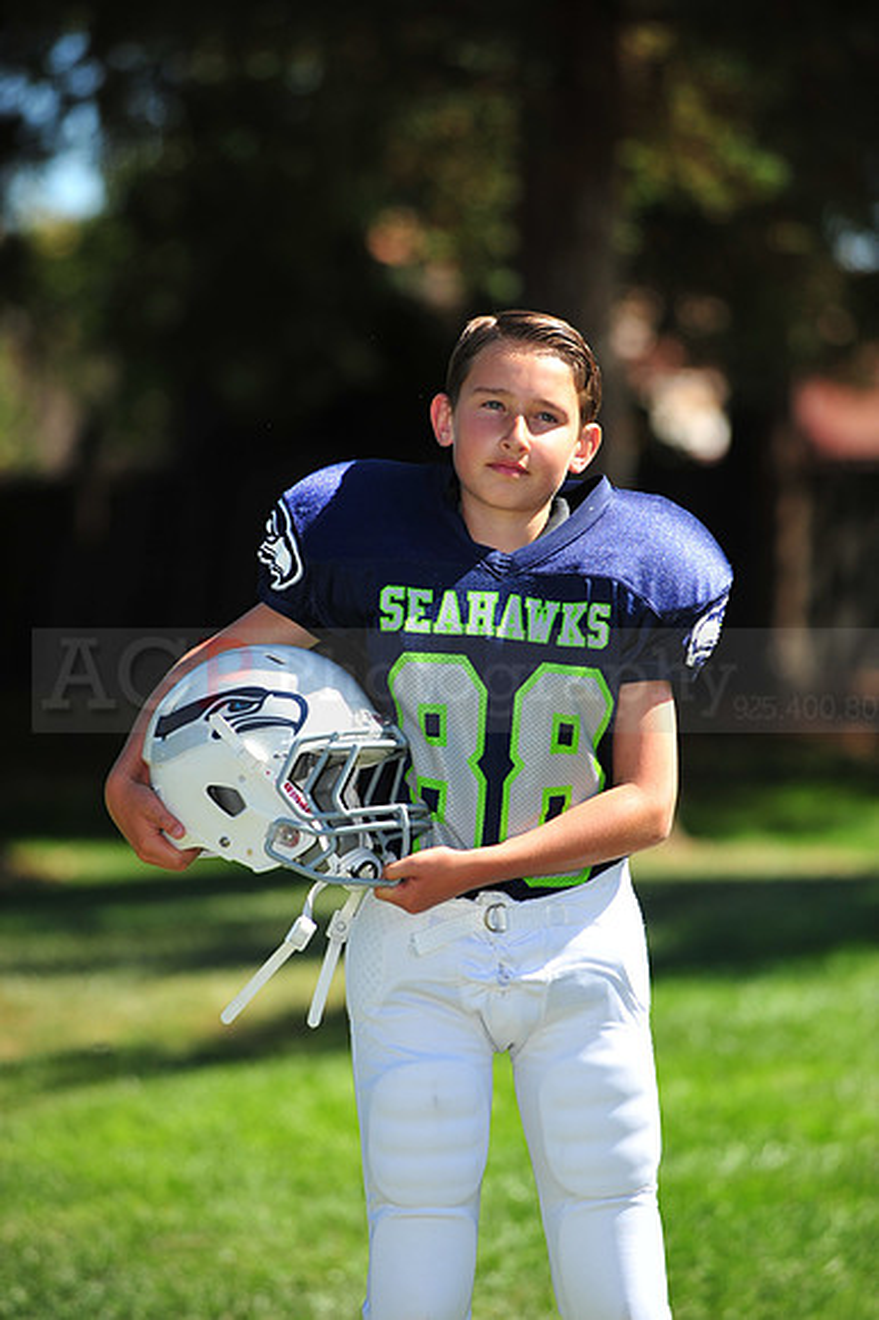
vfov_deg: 10.3
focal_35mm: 200
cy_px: 660
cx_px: 440
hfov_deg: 6.9
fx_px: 7333
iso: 400
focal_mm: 200
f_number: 4.5
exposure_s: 1/2000
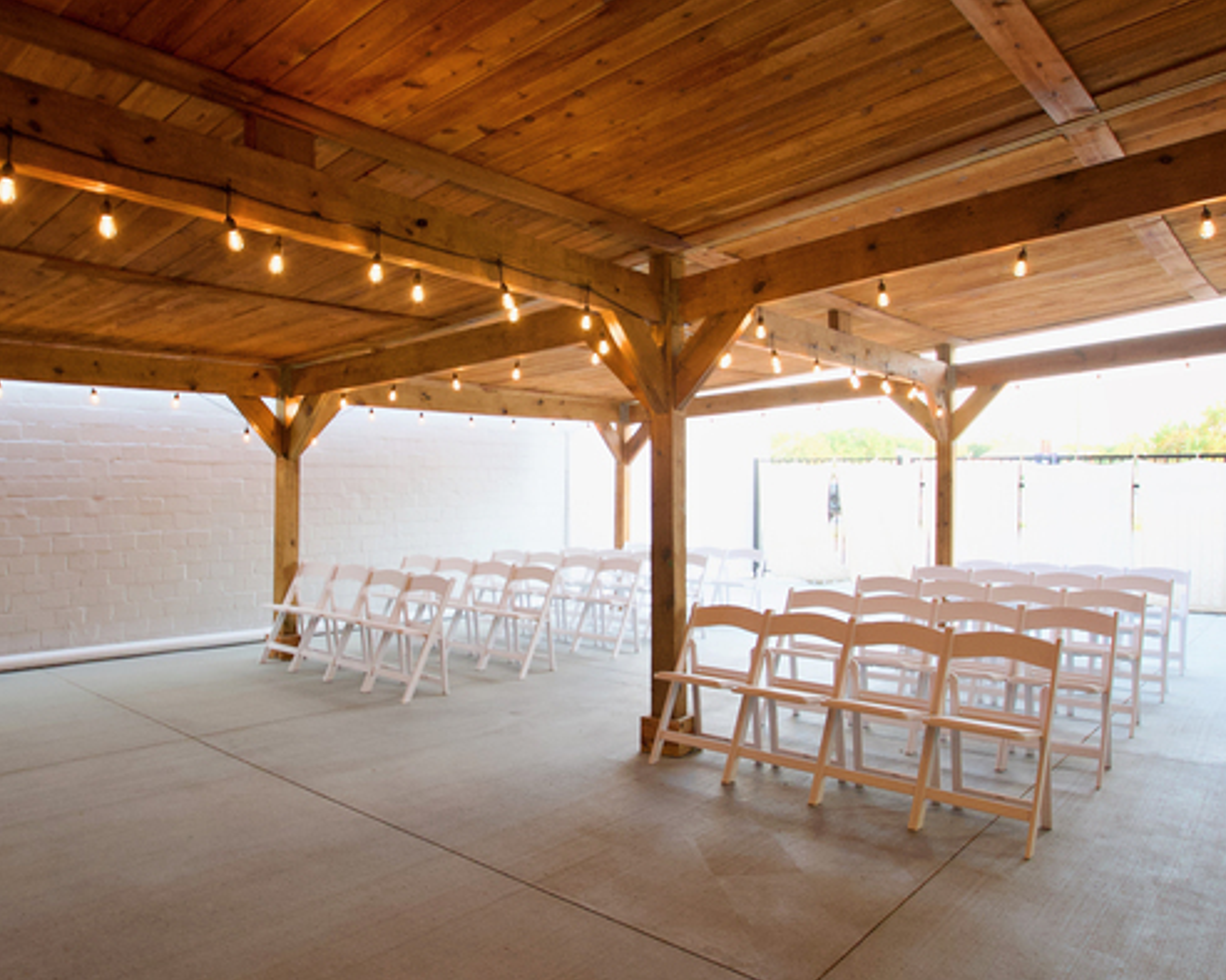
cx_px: 584
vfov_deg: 58.7
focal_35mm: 24
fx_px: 870
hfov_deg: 70.3
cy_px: 488
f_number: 7.1
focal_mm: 14
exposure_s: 1/60
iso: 1600
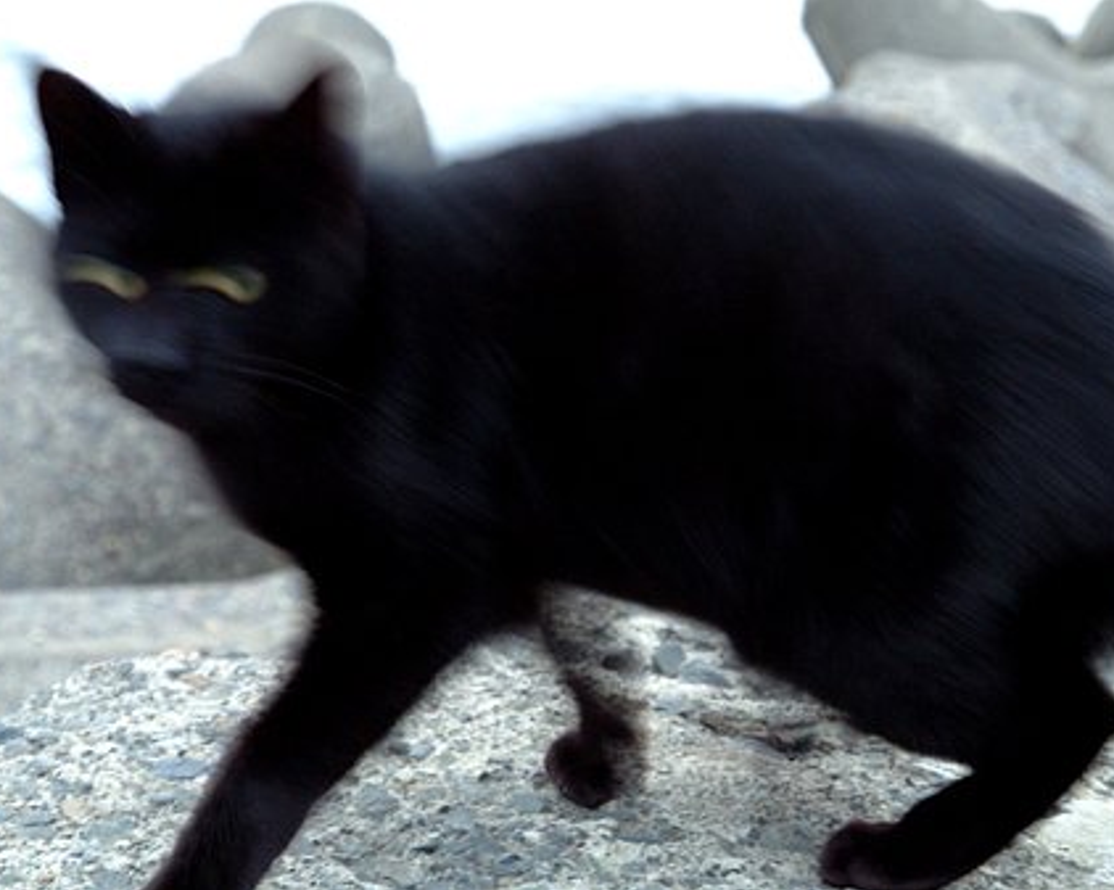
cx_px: 639
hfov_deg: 23.3
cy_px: 448
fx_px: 2702
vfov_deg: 18.7
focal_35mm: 82
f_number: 6.7
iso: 800
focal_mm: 48
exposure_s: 1/10
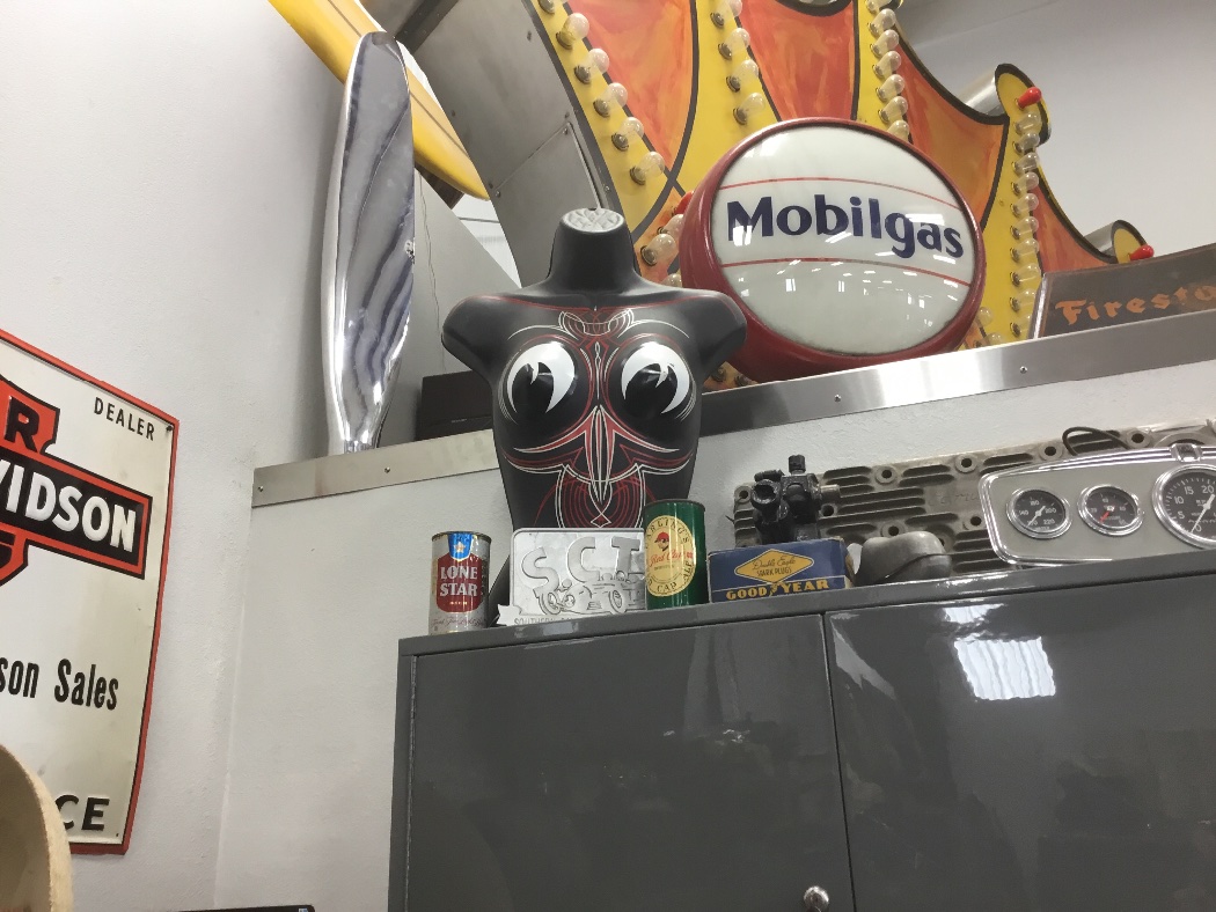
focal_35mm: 31
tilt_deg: +22.1
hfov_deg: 58.3
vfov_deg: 45.5
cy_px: 456
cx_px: 608
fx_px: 1089
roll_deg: +2.2
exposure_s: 1/30
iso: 50
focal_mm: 3.3
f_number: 2.4
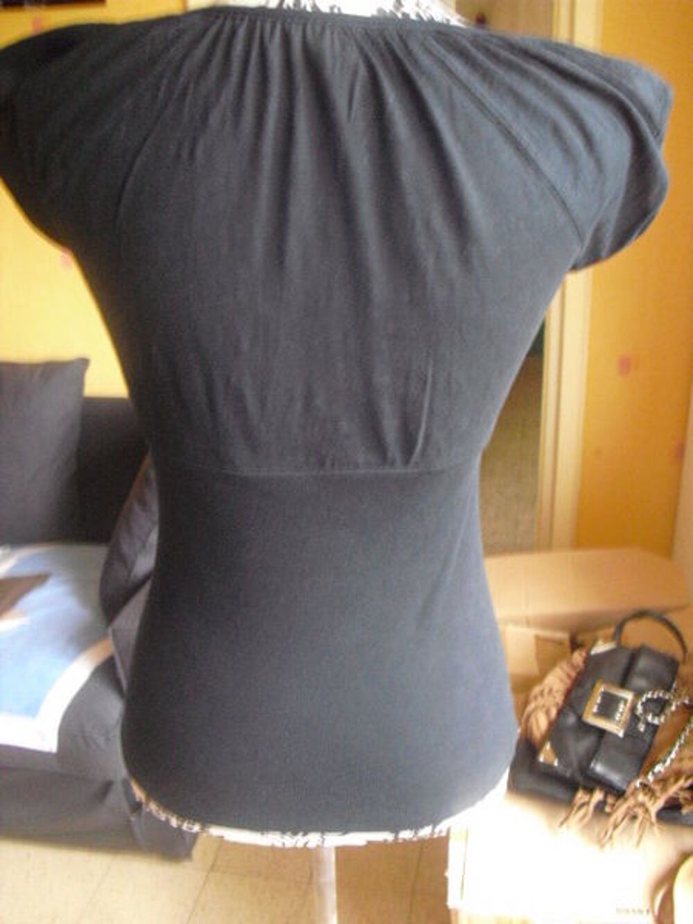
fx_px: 961
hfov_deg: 39.7
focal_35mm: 36
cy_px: 462
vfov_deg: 51.4
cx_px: 346
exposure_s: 1/8
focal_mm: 6.3
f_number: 3.1
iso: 800
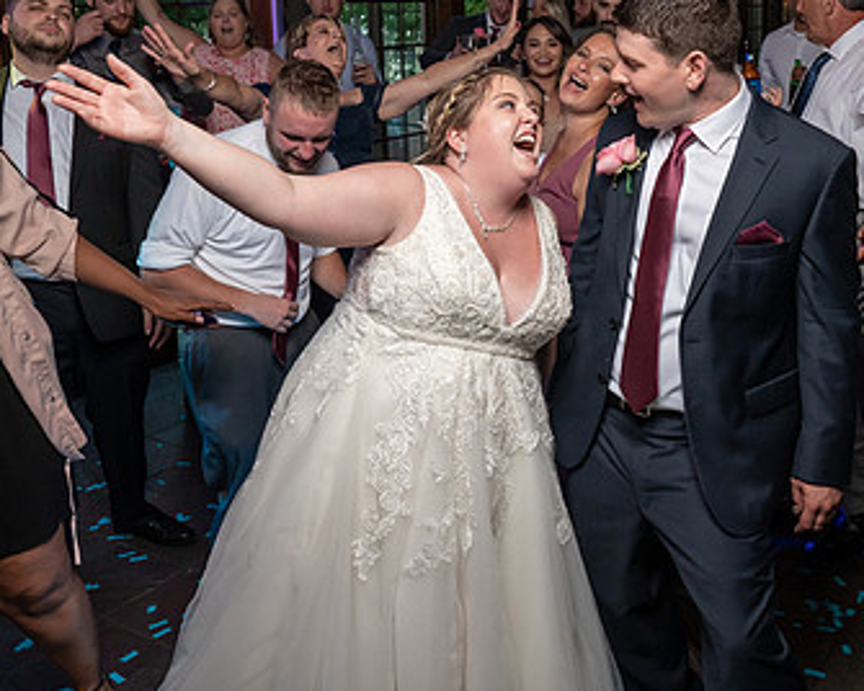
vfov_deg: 37.9
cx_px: 562
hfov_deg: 46.2
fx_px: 997
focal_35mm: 39
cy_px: 238
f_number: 5.6
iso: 2000
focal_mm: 24
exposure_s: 1/200
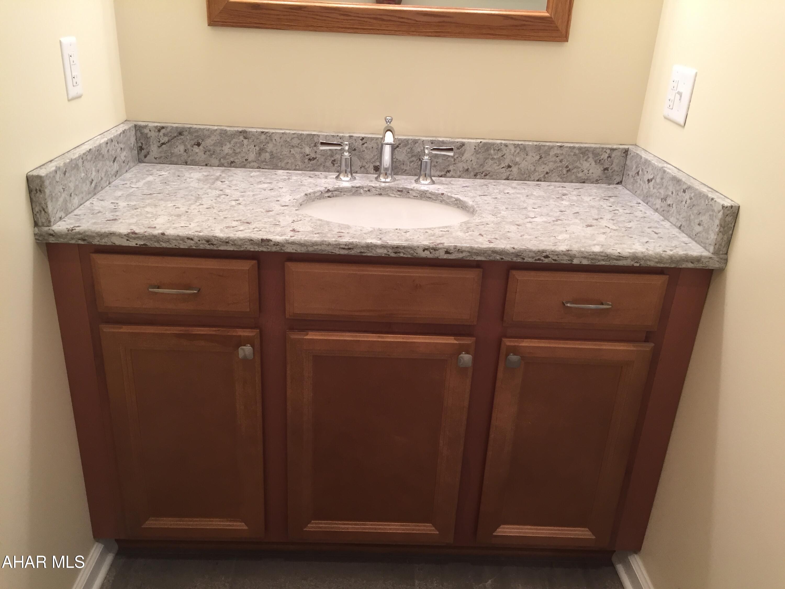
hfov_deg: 61.7
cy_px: 294
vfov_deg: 48.2
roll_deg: -3.8
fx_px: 658
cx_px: 392
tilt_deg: -24.3
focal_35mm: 29
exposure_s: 1/30
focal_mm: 4.15
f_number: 2.2
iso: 40
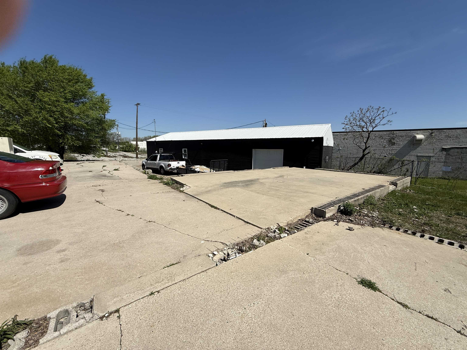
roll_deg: -0.4
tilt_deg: -7.6
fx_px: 189
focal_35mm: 14
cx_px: 234
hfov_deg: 102.1
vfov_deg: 85.7
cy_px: 175
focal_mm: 2.22
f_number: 2.2
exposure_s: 1/5155
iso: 50
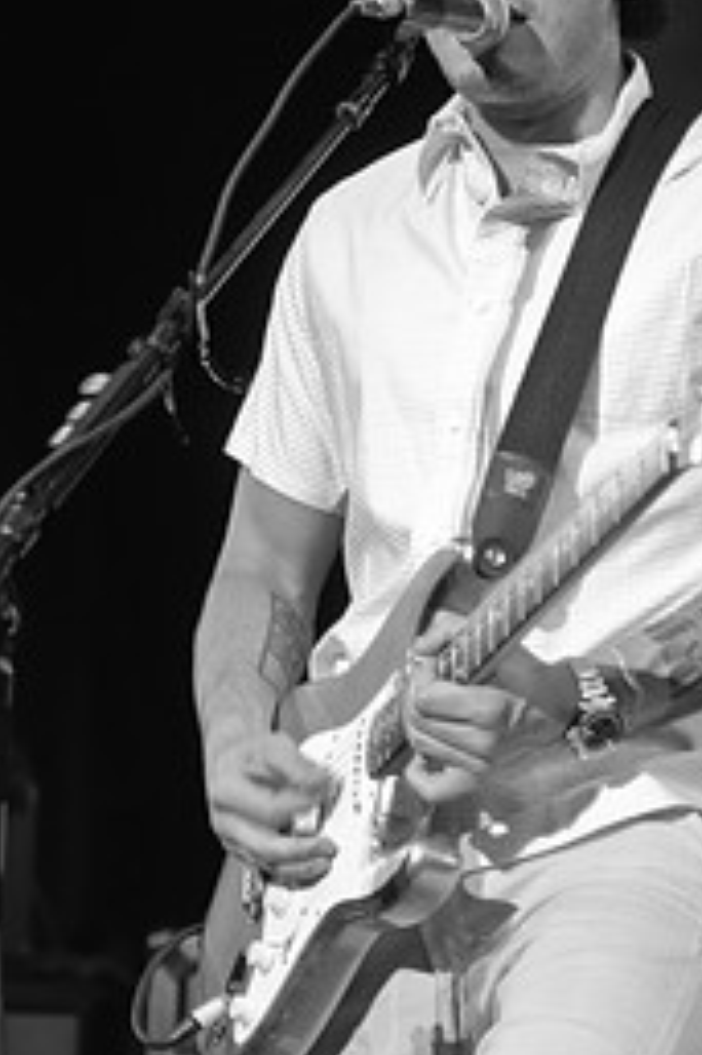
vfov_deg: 9.8
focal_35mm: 210
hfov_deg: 6.5
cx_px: 523
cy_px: 464
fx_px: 6150
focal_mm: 80
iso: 400
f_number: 2.8
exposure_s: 1/160
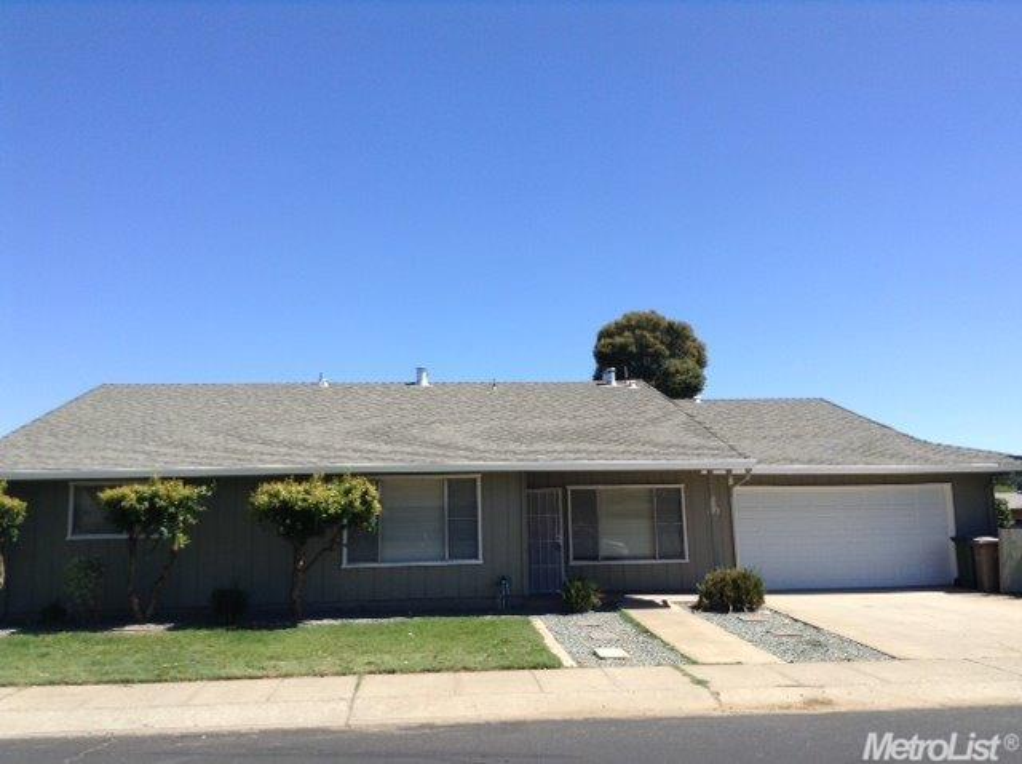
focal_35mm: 33
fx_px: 973
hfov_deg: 55.4
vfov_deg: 42.8
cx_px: 511
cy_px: 382
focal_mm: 3.3
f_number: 2.4
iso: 32
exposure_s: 1/1016
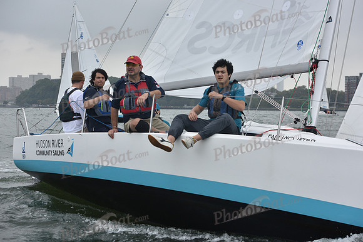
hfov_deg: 27.0
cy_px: 121
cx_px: 182
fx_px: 756
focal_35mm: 75
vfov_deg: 18.2
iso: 400
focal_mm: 75
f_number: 6.3
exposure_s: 1/800
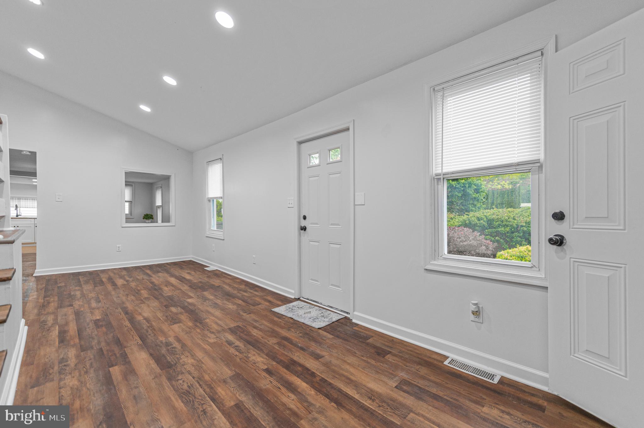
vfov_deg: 81.1
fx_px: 250
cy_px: 214
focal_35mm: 14
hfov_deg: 104.3
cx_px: 322
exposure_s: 1/200
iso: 400
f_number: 2.8
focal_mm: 14
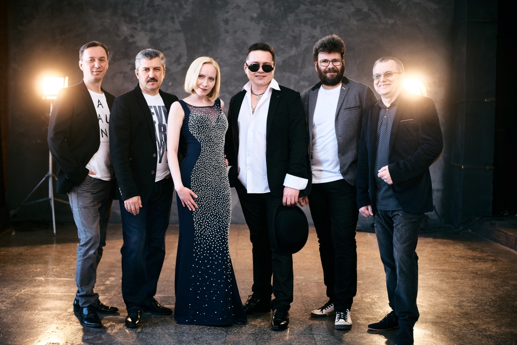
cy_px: 172
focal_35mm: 50
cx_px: 258
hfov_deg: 39.6
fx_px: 718
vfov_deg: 27.0
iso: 250
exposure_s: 1/200
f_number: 3.5
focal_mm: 50
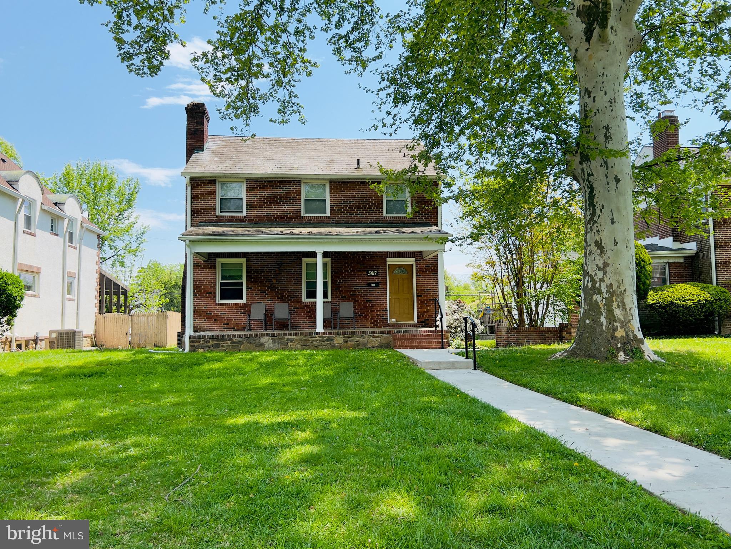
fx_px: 549
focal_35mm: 26
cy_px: 274
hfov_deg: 67.3
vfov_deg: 53.1
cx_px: 366
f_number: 1.5
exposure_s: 1/2513
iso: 50
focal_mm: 5.7
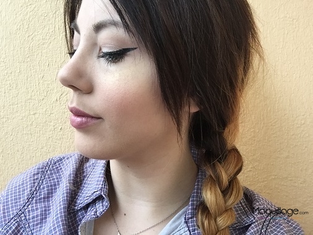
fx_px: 280
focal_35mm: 31
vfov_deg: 45.5
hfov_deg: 58.3
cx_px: 156
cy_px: 118
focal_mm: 2.65
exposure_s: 1/100
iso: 32
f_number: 2.2
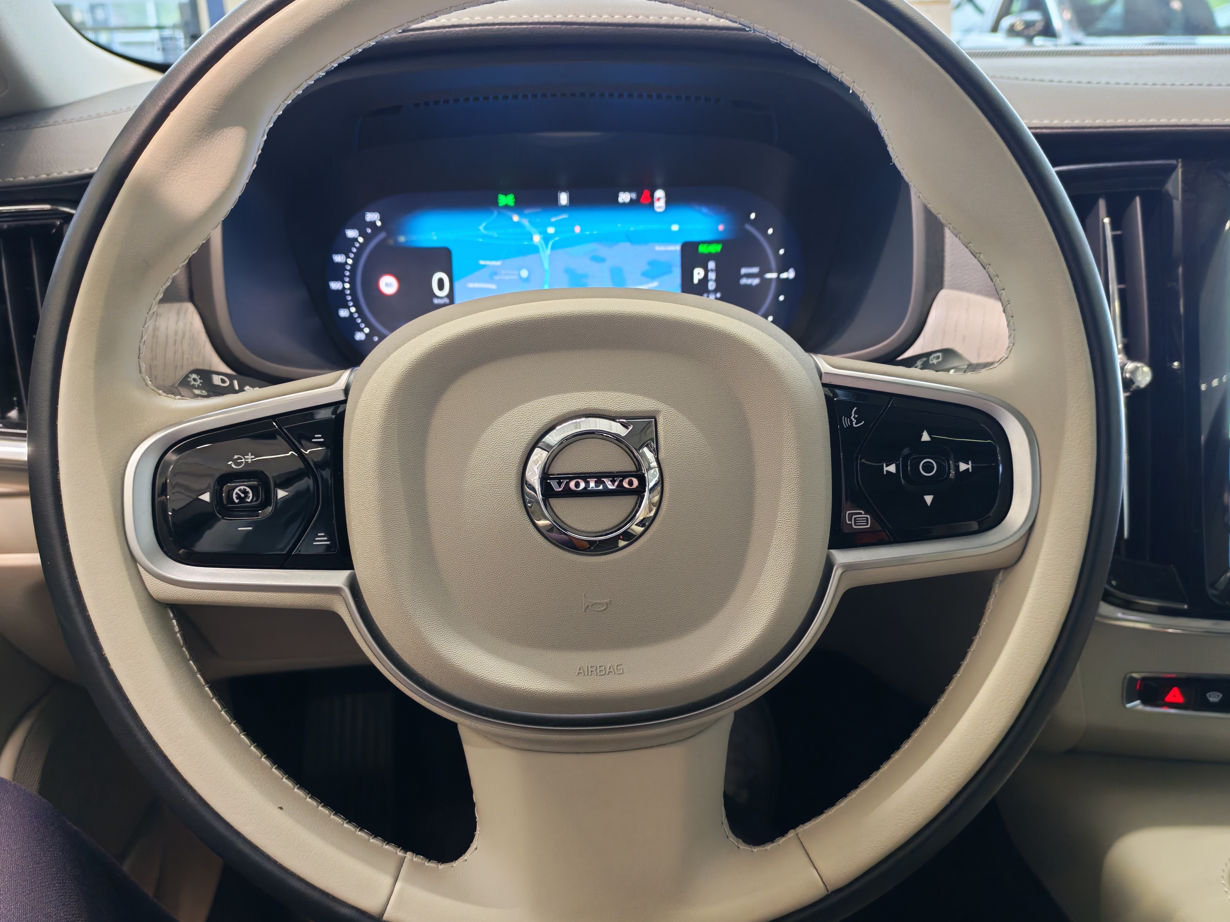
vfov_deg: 48.2
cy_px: 461
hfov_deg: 61.7
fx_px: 1030
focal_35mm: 29
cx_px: 615
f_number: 1.9
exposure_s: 1/100
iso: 640
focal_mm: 6.12
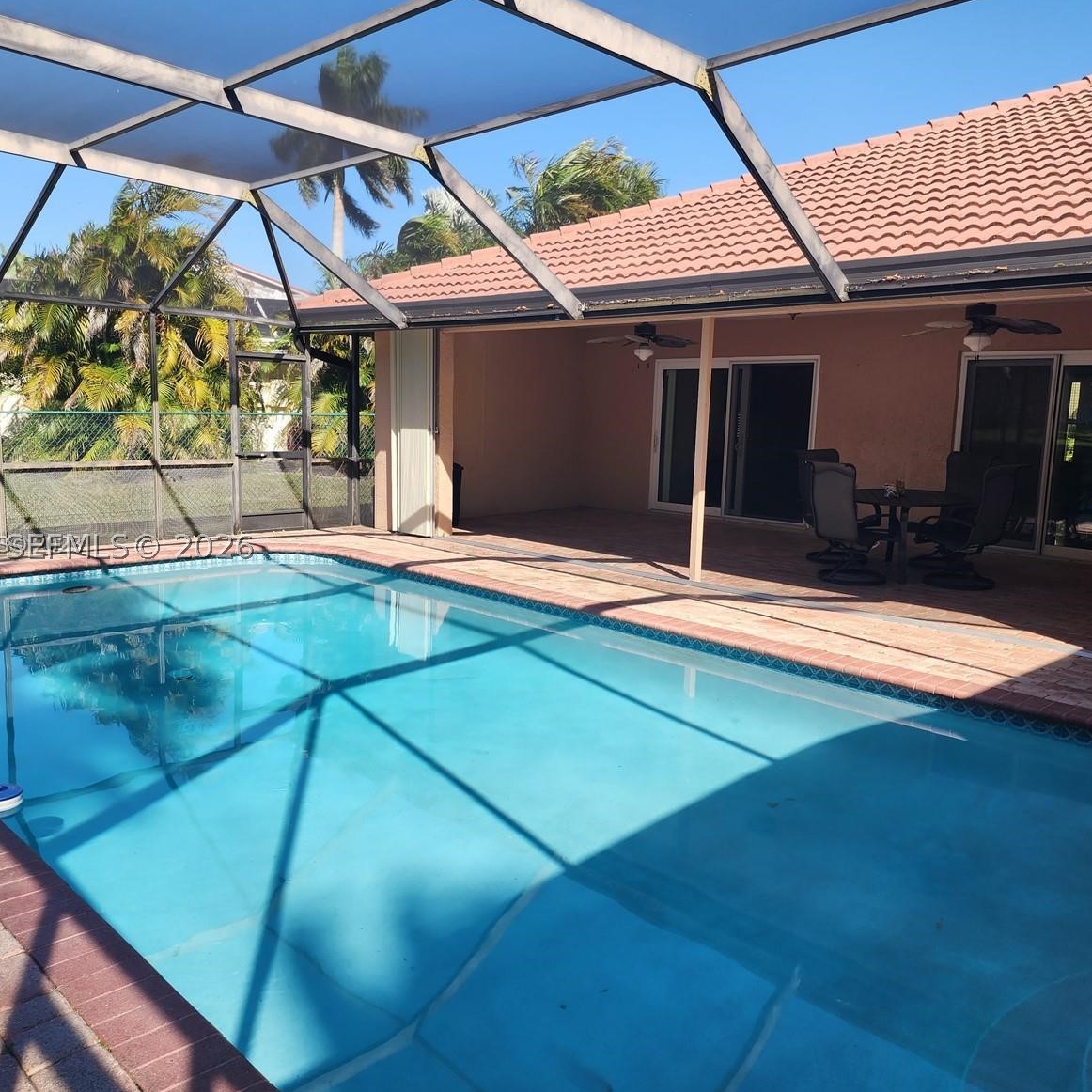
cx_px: 541
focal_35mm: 28
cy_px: 546
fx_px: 999
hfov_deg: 57.3
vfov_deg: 57.3
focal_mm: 6.4
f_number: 1.8
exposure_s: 1/320
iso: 12
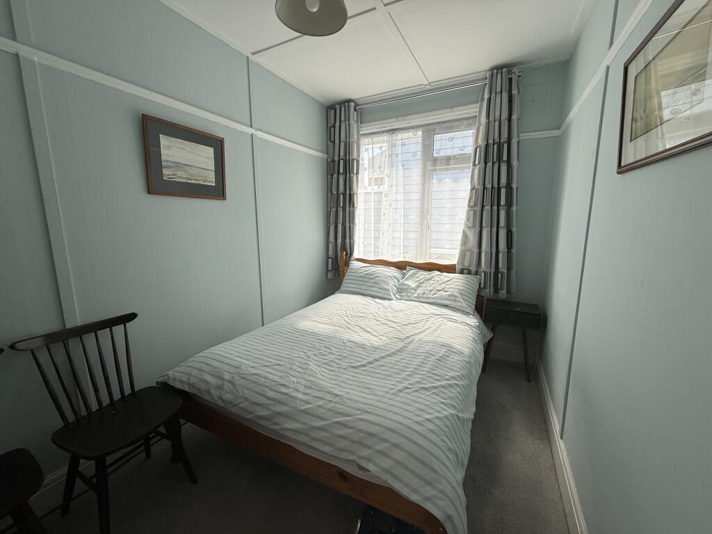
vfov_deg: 85.7
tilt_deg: -8.7
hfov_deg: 102.1
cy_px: 267
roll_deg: -0.3
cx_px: 356
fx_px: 288
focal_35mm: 14
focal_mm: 2.22
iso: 64
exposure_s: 1/99
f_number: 2.2
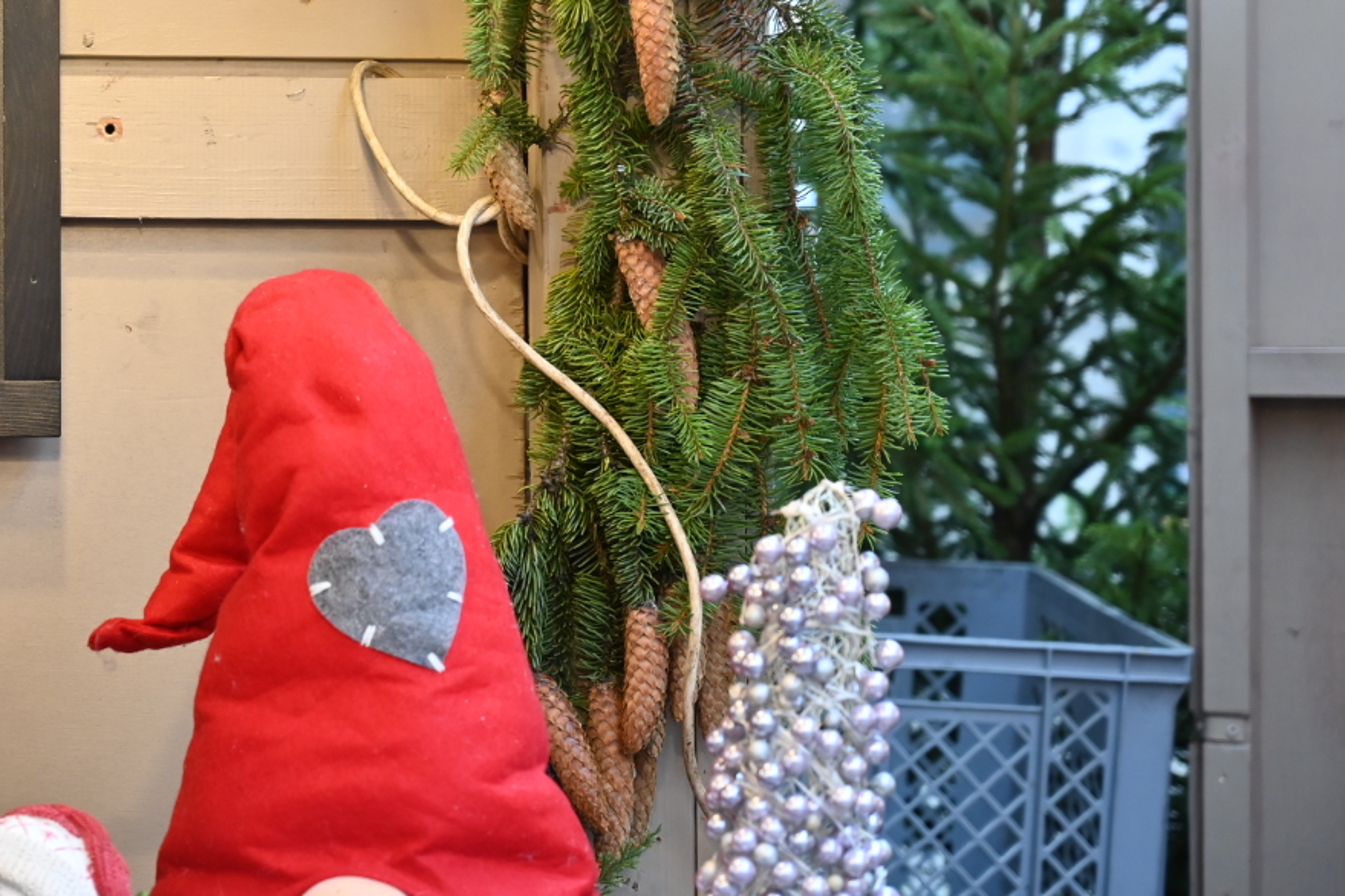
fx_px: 4819
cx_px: 173
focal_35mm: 129
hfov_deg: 15.7
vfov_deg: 10.6
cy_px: 197
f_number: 4
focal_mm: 70
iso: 1000
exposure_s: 1/250
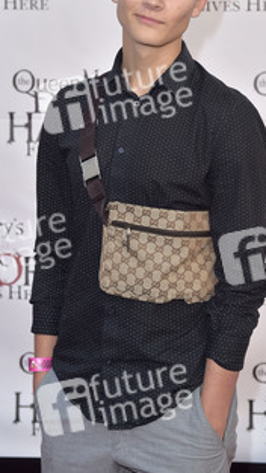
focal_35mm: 83
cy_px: 174
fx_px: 1041
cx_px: 159
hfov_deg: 14.6
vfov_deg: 25.5
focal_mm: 62
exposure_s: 1/250
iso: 250
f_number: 5.6
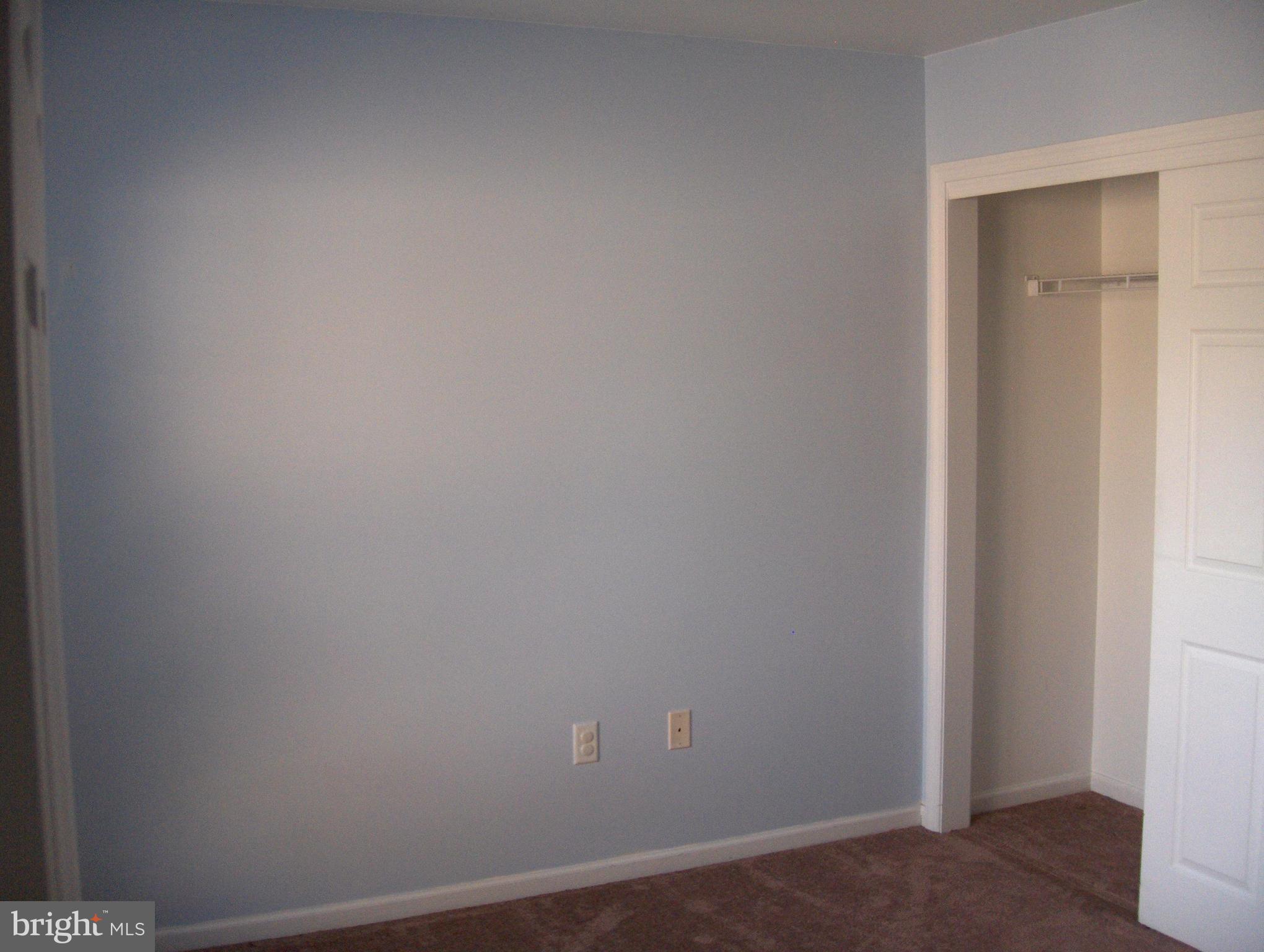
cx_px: 632
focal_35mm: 39
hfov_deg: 47.8
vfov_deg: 36.9
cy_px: 476
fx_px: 1426
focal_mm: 8
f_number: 2.8
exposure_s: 1/94.5
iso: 185
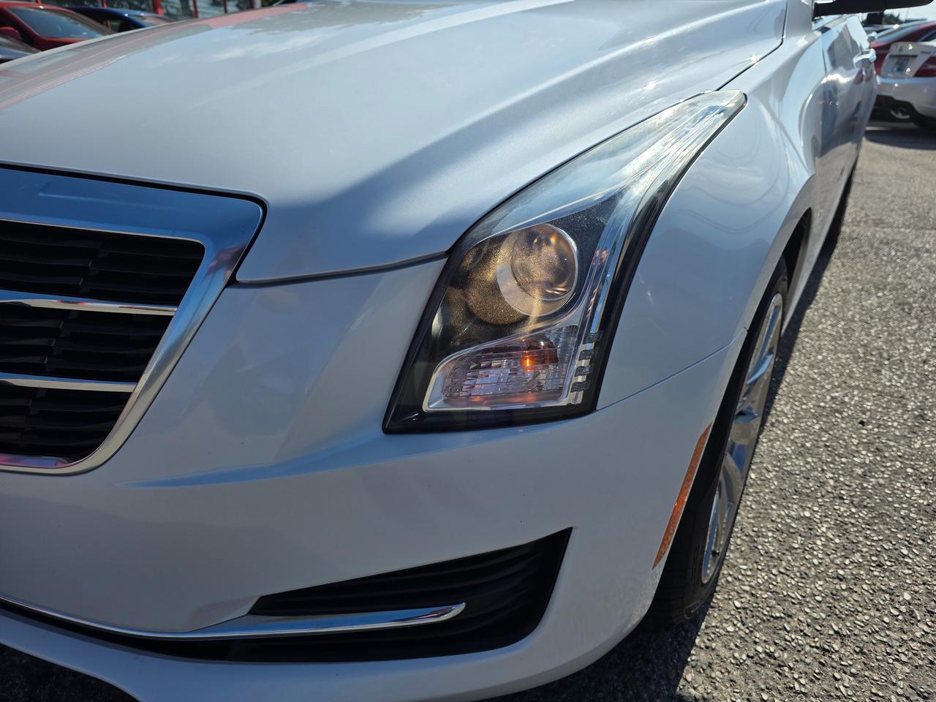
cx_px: 468
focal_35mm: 23
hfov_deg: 73.9
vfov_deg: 58.9
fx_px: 622
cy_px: 351
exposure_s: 1/7944
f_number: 1.7
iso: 80
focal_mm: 6.3
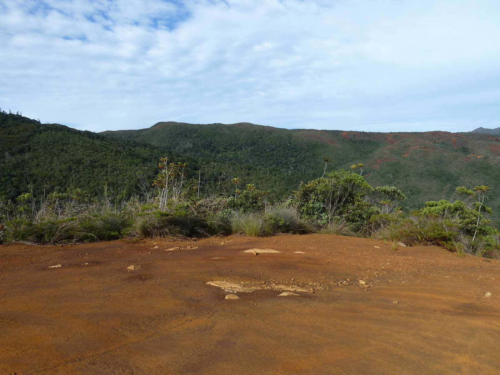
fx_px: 361
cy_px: 188
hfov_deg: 69.4
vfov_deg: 54.9
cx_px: 250
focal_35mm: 25
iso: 80
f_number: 4
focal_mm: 4.1
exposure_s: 1/500
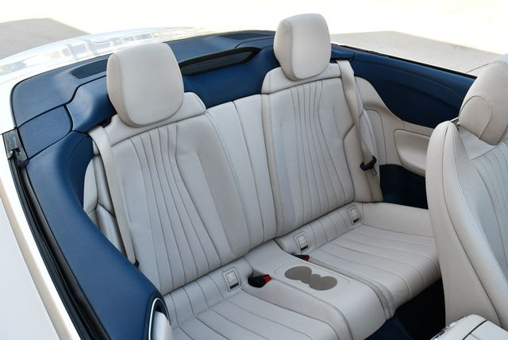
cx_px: 254
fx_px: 508
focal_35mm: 36
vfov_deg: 36.9
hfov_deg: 53.1
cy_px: 170
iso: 360
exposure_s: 1/250
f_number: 5.6
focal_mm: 18
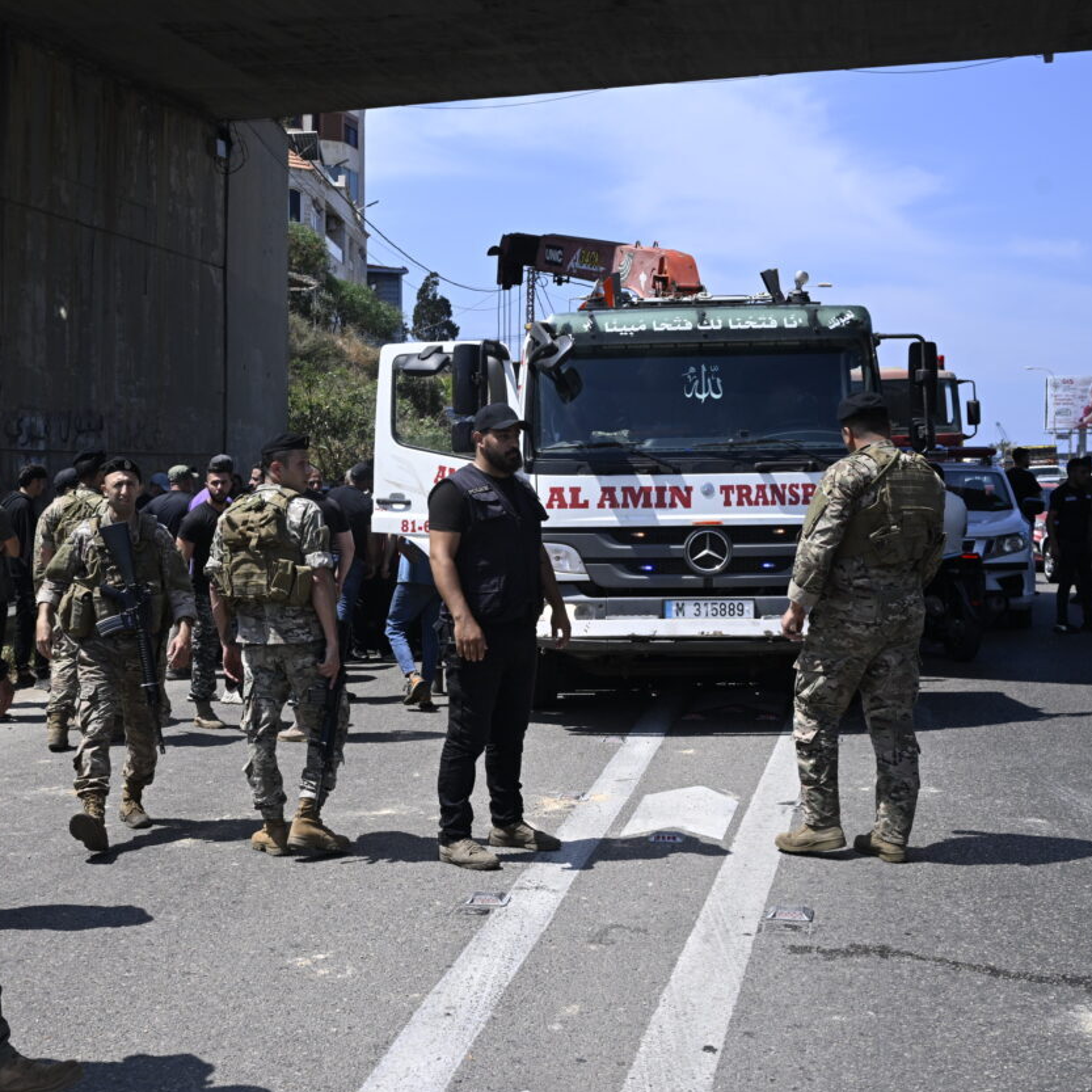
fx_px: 1677
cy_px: 556
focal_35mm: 47
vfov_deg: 36.1
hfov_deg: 35.6
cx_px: 346
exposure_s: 1/1600
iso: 400
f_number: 6.3
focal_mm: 36
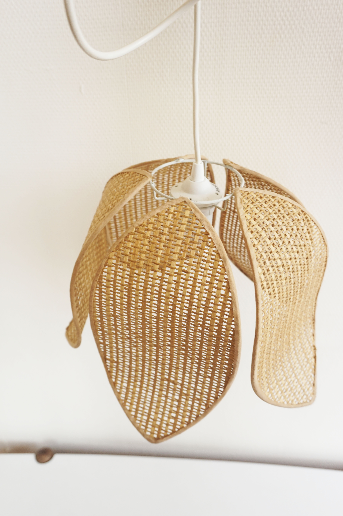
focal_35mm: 30
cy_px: 258
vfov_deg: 62.0
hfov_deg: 43.6
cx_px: 172
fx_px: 429
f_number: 4
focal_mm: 20
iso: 250
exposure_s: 1/60
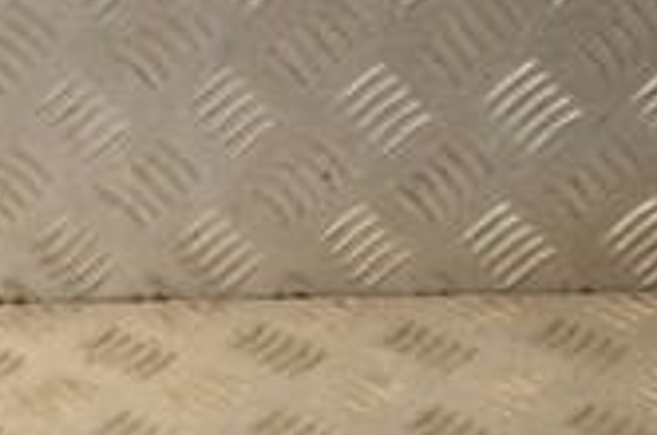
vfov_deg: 9.7
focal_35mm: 136
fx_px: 2474
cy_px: 728
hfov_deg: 14.4
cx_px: -234
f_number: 7.1
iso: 800
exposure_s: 1/200
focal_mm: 25
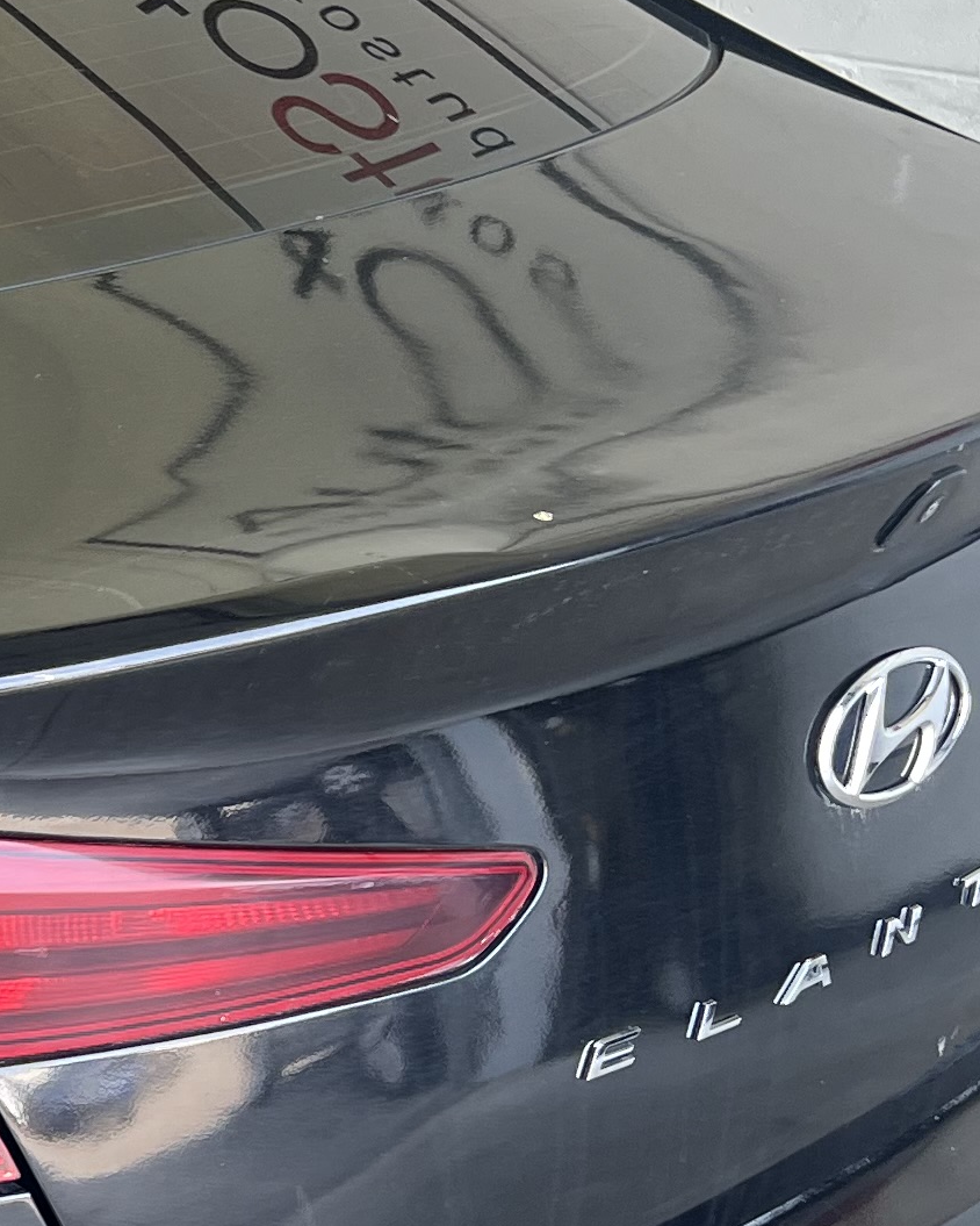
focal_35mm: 97
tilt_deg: -21.1
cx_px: -617
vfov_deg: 19.7
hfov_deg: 14.5
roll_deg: +1.3
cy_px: 794
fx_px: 3517
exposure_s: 1/121
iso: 64
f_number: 1.5
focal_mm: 5.7
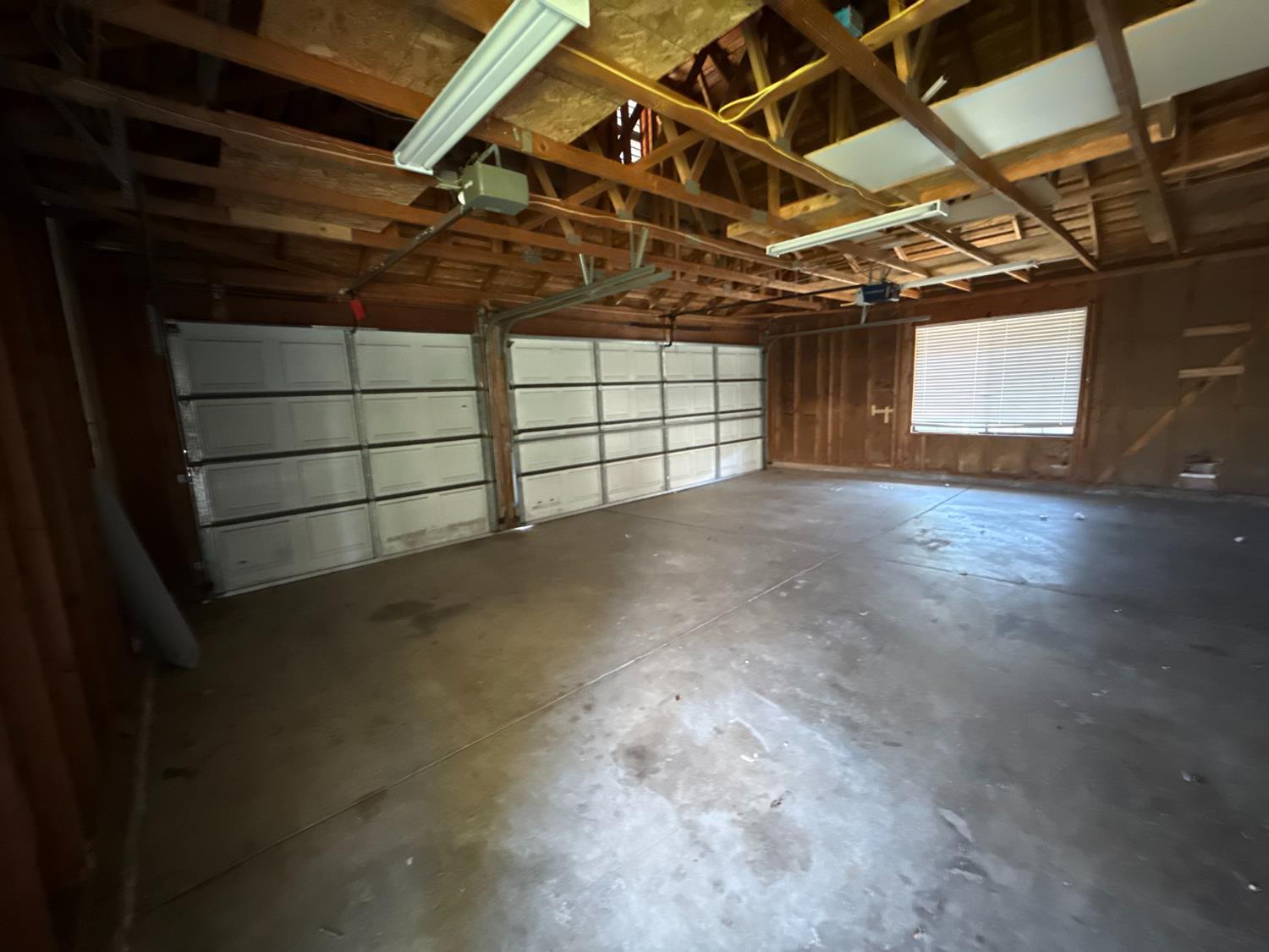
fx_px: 513
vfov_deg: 85.7
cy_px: 476
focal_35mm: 14
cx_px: 634
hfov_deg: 102.1
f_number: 2.2
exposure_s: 1/42
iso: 1250
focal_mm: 2.22
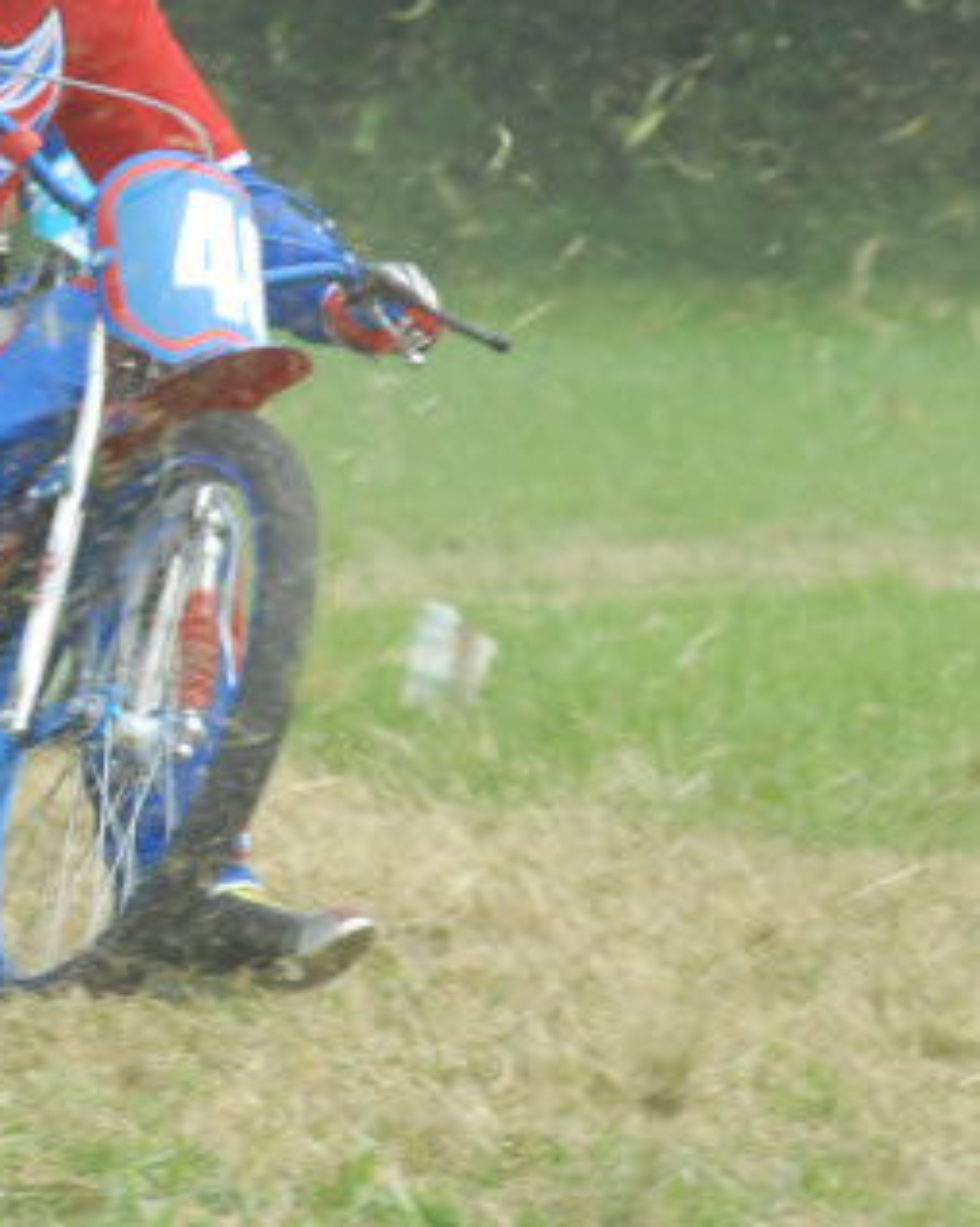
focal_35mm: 781
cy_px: 409
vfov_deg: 2.5
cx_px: -428
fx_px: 28343
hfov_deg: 2.0
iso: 400
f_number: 10
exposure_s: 1/320
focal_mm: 220
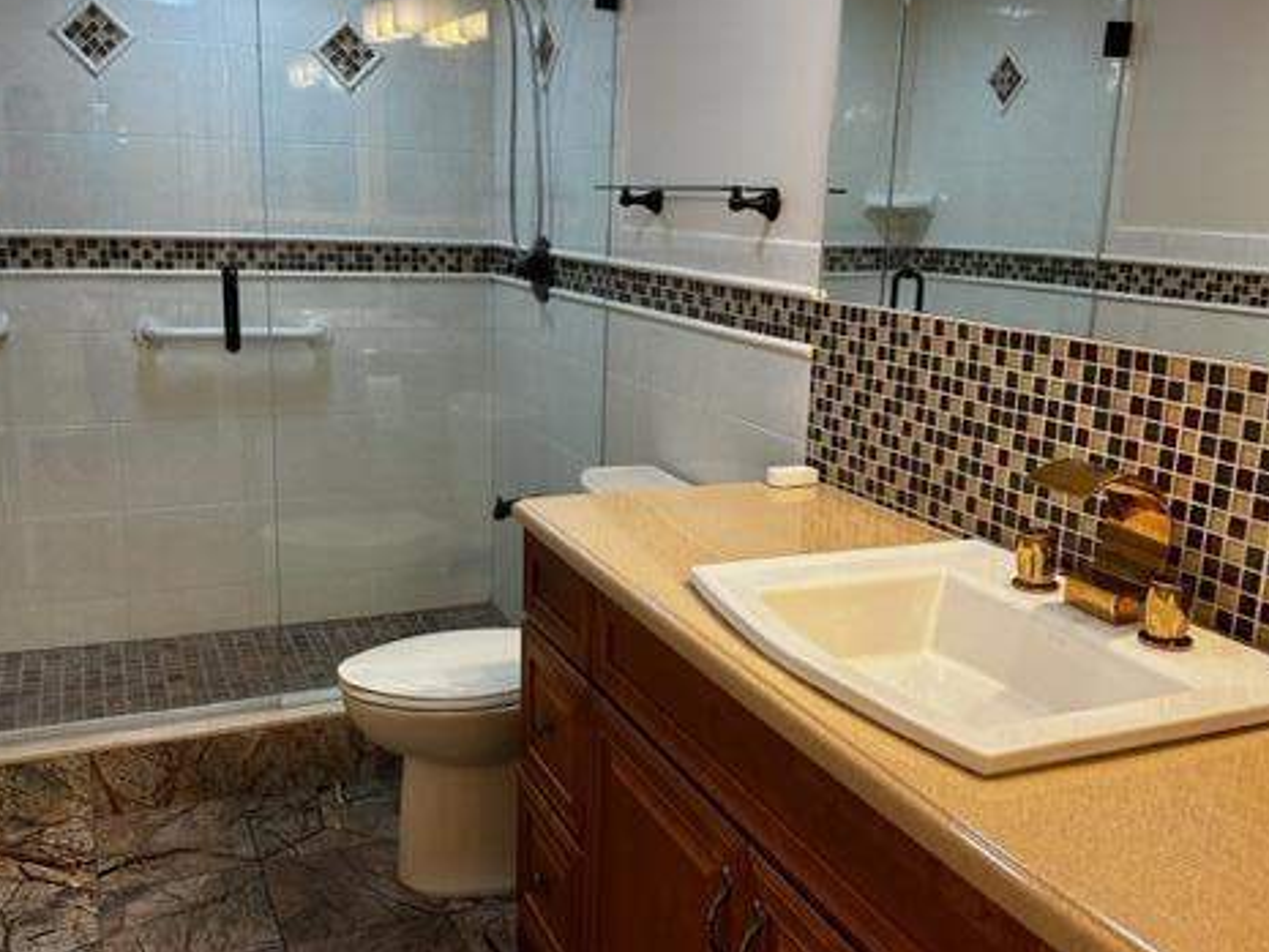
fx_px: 1210
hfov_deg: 55.3
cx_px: 633
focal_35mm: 33
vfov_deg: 43.0
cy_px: 480
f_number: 1.78
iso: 160
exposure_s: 1/60
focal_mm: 6.86
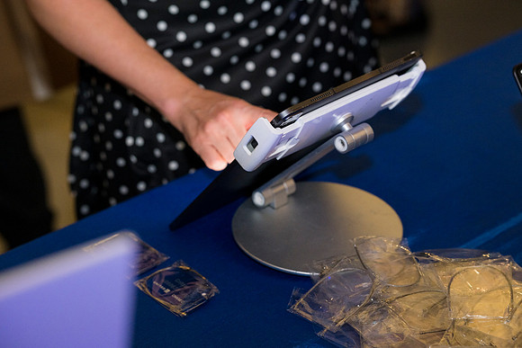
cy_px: 174
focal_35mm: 85
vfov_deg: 16.1
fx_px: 1233
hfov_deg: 23.9
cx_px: 261
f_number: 4
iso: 1000
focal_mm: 85
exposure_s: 1/60
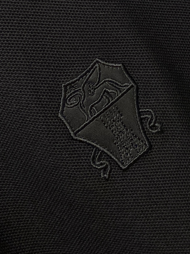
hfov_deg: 53.1
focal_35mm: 26
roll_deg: +29.9
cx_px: 95
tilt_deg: -8.6
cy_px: 127
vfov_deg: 67.3
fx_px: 190
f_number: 1.8
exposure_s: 1/121
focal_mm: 4.25
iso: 100
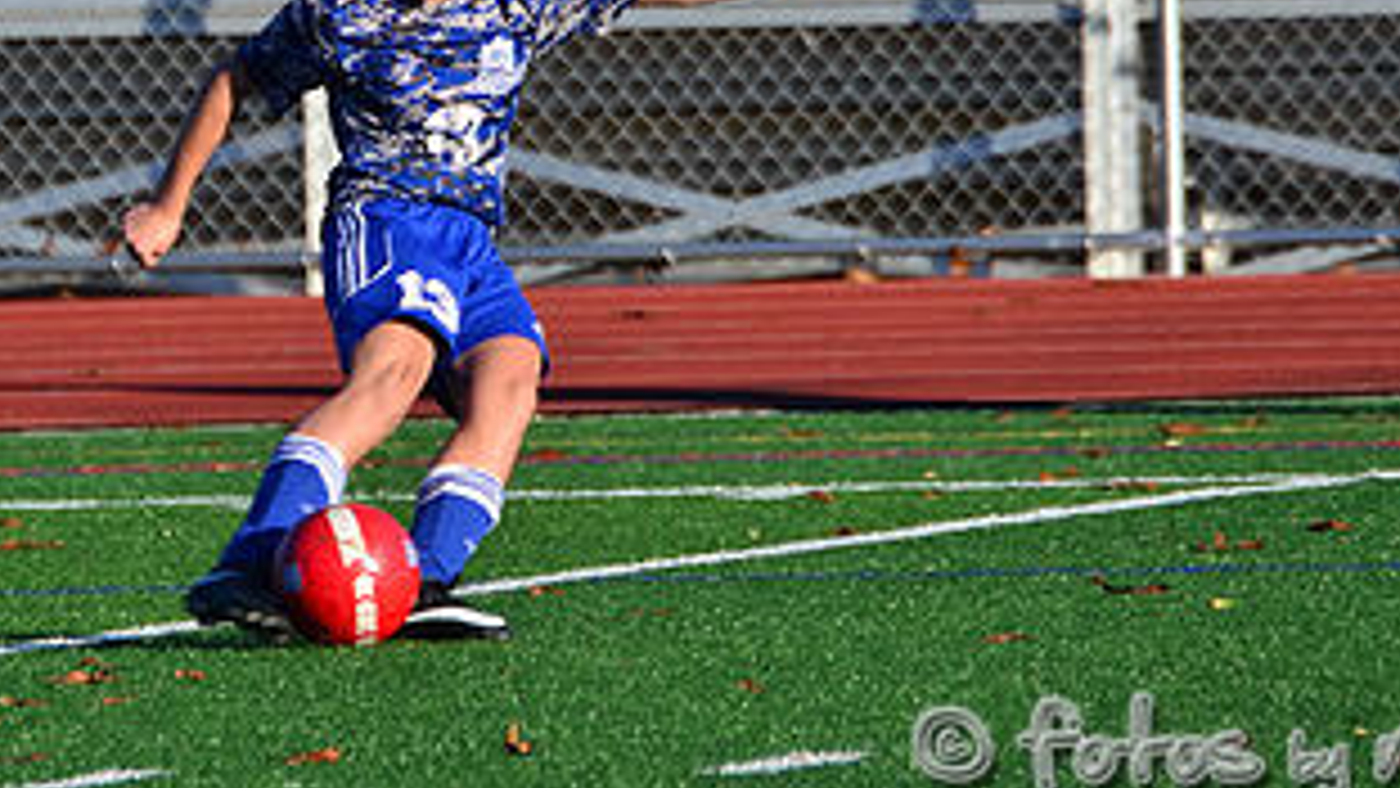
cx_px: 329
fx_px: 32596
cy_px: 45
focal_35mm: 878
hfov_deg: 2.5
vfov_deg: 1.4
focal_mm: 300
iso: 250
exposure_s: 1/1000
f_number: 5.6
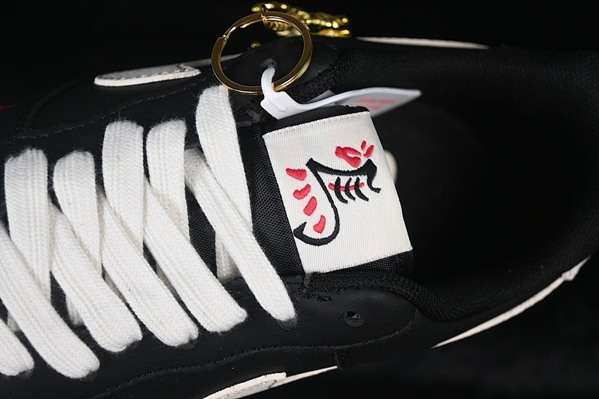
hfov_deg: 27.0
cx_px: 300
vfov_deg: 18.2
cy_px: 200
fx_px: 1248
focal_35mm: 75
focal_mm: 50
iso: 160
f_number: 6.3
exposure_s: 1/50
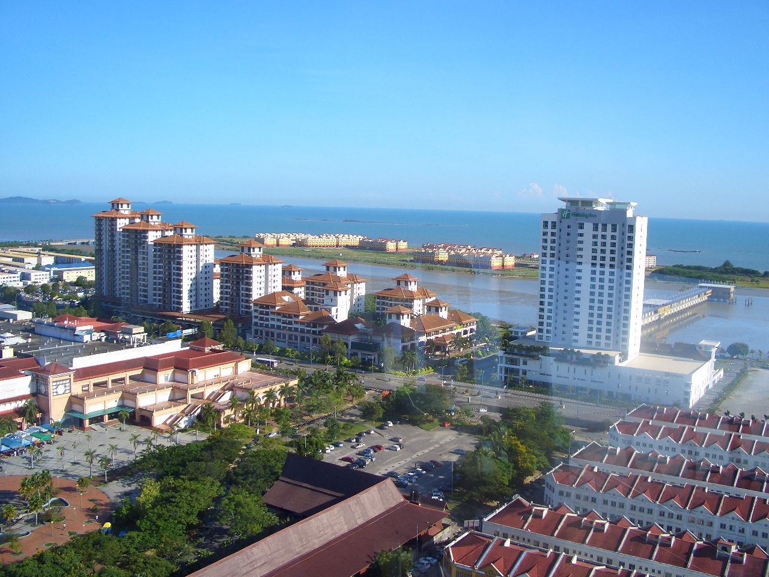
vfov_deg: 40.7
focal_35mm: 35
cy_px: 288
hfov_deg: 52.6
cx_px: 384
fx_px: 778
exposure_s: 1/320
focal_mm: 5.8
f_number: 4.3
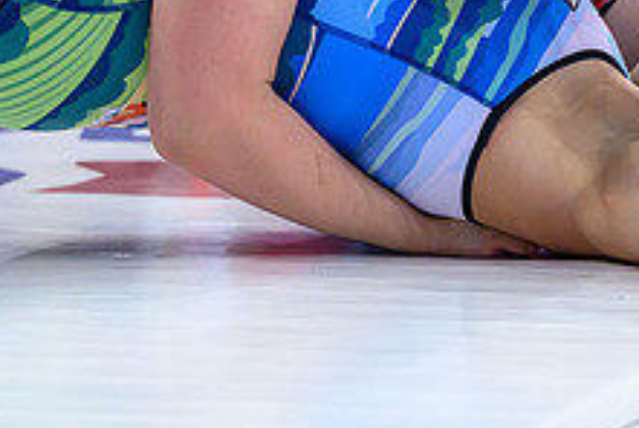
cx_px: 499
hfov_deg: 7.2
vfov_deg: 4.8
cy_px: -18
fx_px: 5048
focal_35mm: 284
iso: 3200
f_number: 2.8
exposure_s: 1/800
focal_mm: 89
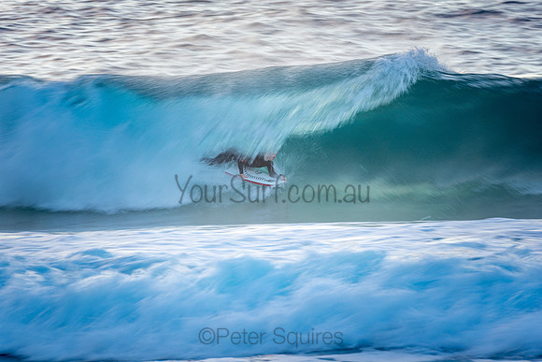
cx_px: 271
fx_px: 10164
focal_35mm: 675
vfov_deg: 2.0
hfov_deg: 3.1
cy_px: 181
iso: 100
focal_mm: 450
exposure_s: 1/25
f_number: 10
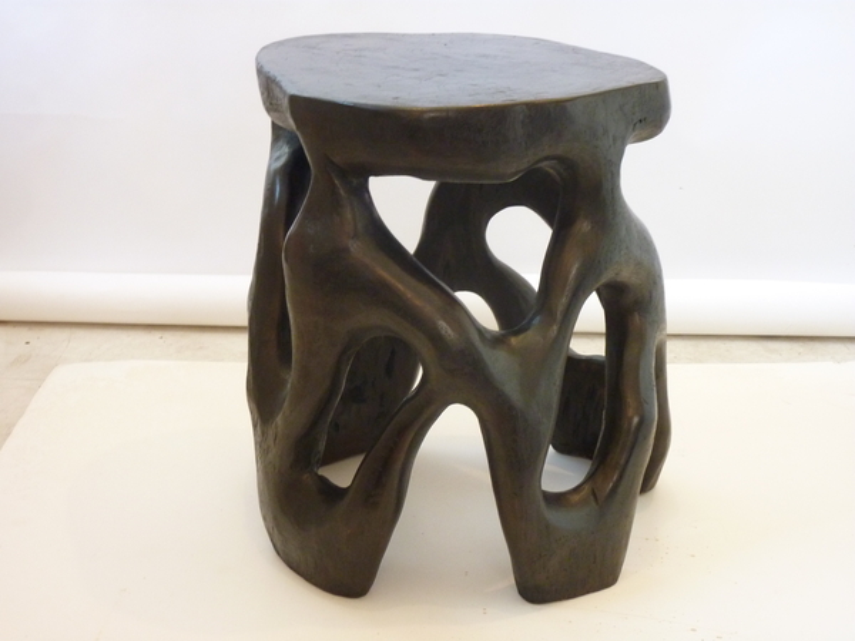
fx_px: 1457
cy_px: 320
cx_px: 428
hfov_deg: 32.7
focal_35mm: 59
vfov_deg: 24.8
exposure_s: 1/13
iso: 400
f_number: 3.9
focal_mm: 9.7
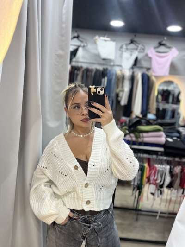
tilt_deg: -10.8
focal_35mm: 26
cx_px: 92
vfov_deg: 67.3
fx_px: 185
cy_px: 124
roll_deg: -5.1
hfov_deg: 53.1
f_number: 1.6
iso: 100
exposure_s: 1/100
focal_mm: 5.1
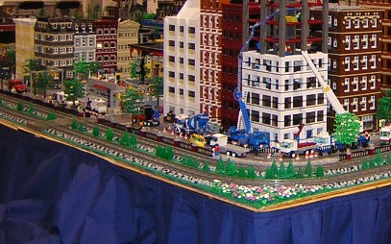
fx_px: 799
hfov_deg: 26.5
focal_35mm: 75
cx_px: 354
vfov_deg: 17.0
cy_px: -2
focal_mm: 4.7
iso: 249
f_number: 2.6
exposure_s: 1/60.1
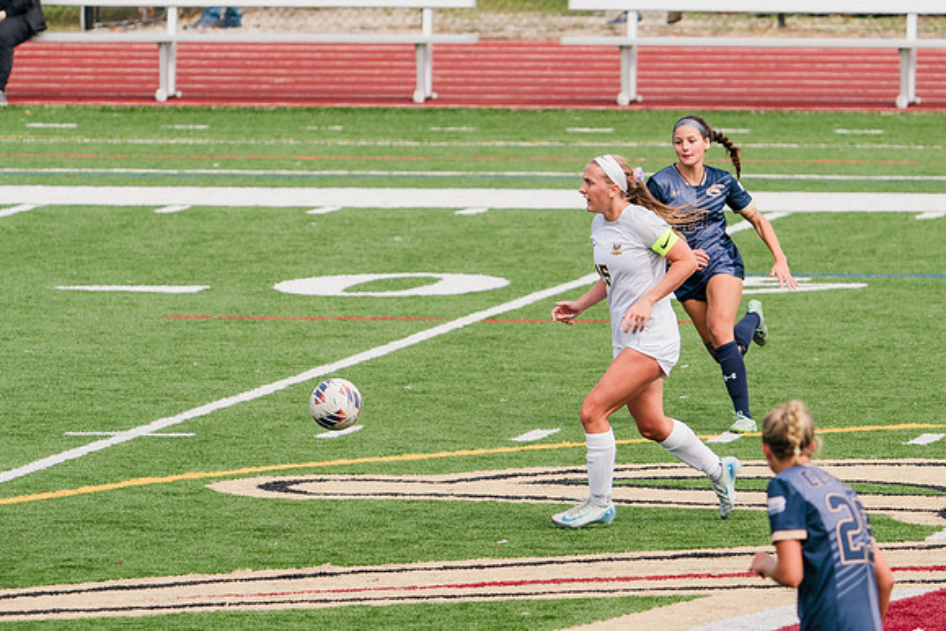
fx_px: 12550
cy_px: 266
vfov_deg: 2.9
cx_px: 625
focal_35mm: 477
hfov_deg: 4.3
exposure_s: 1/1600
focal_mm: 306
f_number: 6.3
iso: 500
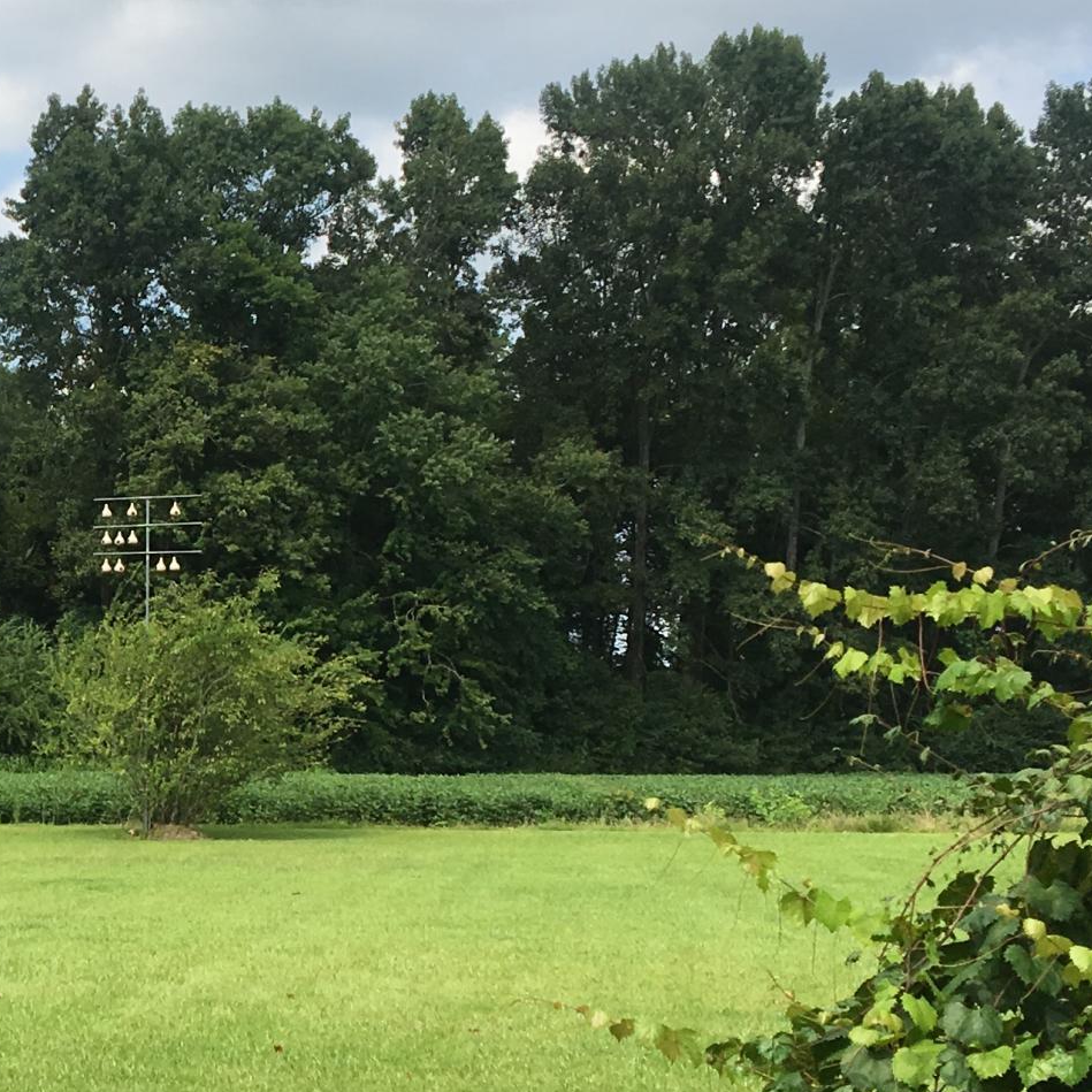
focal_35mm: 81
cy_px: 741
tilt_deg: +1.3
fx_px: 2891
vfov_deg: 21.3
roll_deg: -0.5
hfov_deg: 20.4
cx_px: -114
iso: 25
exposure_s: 1/1538
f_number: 2.2
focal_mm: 4.15
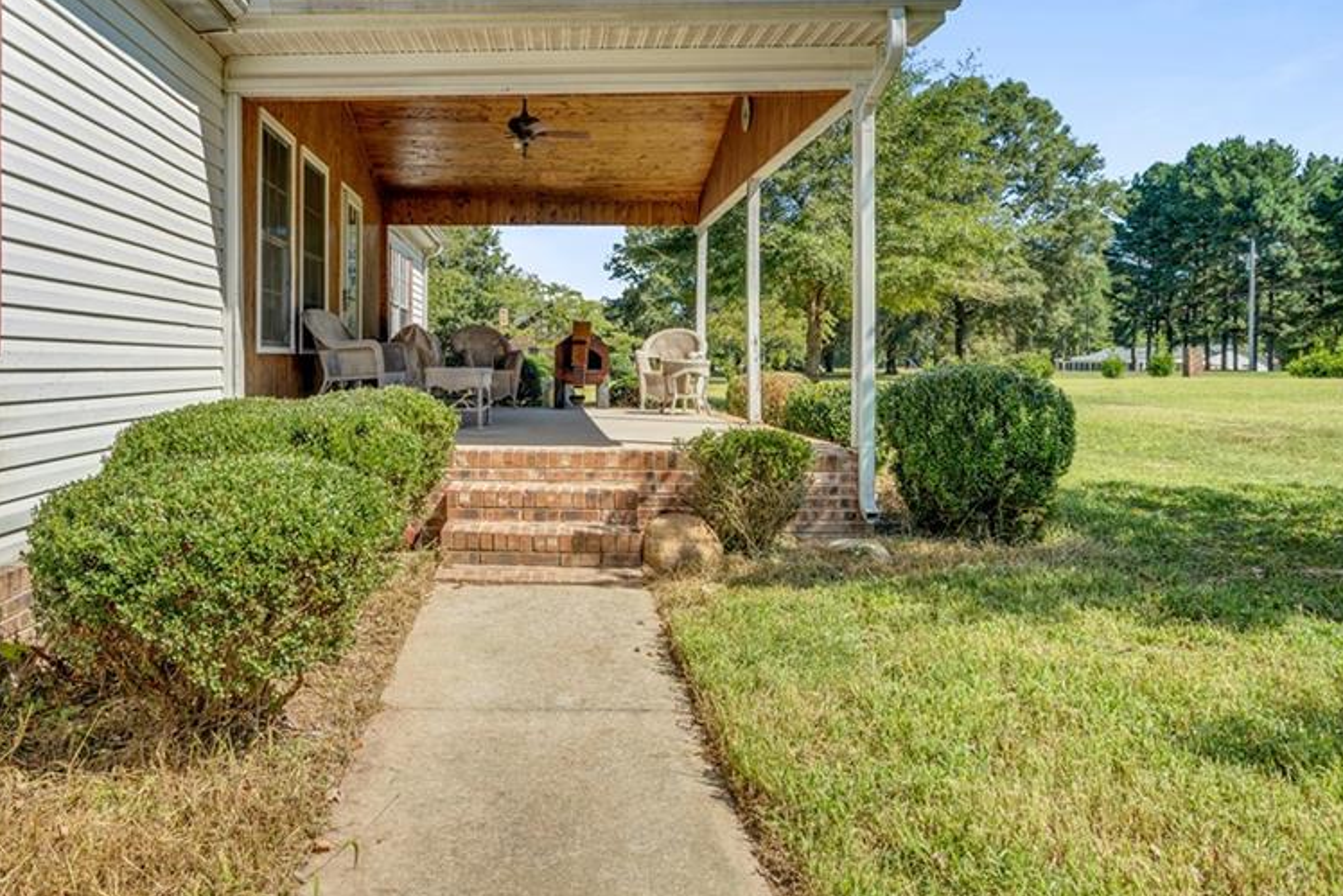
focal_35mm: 26
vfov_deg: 49.4
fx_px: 970
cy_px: 374
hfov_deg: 68.2
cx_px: 499
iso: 100
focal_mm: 19
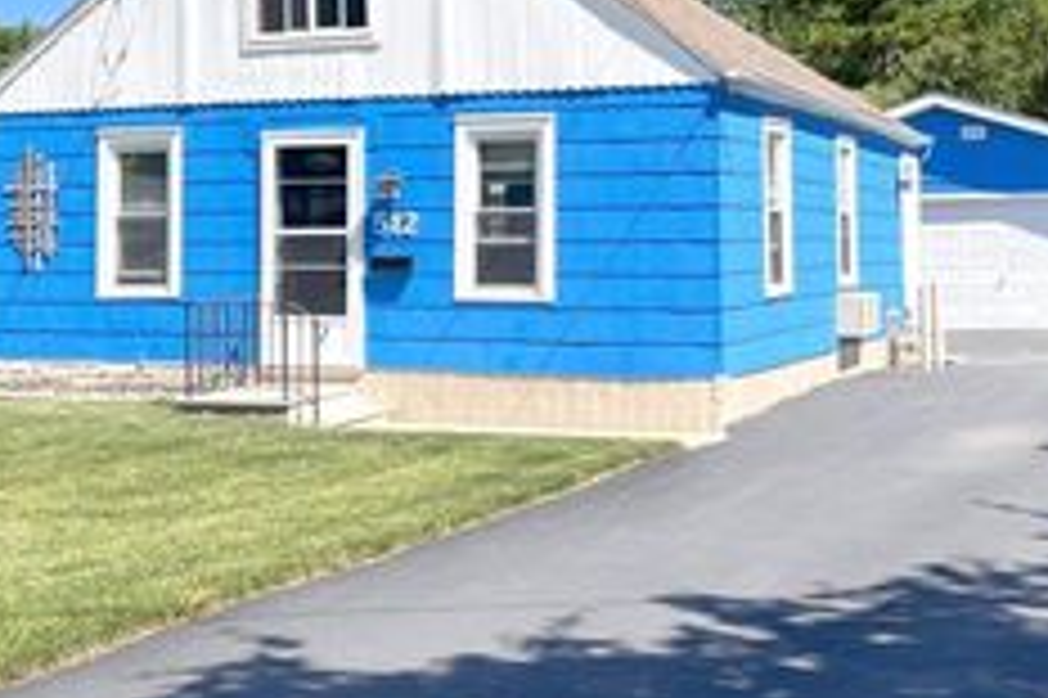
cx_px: 499
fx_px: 1687
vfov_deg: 23.1
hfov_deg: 34.5
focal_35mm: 58
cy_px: 164
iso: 50
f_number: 1.5
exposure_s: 1/3571
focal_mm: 5.7
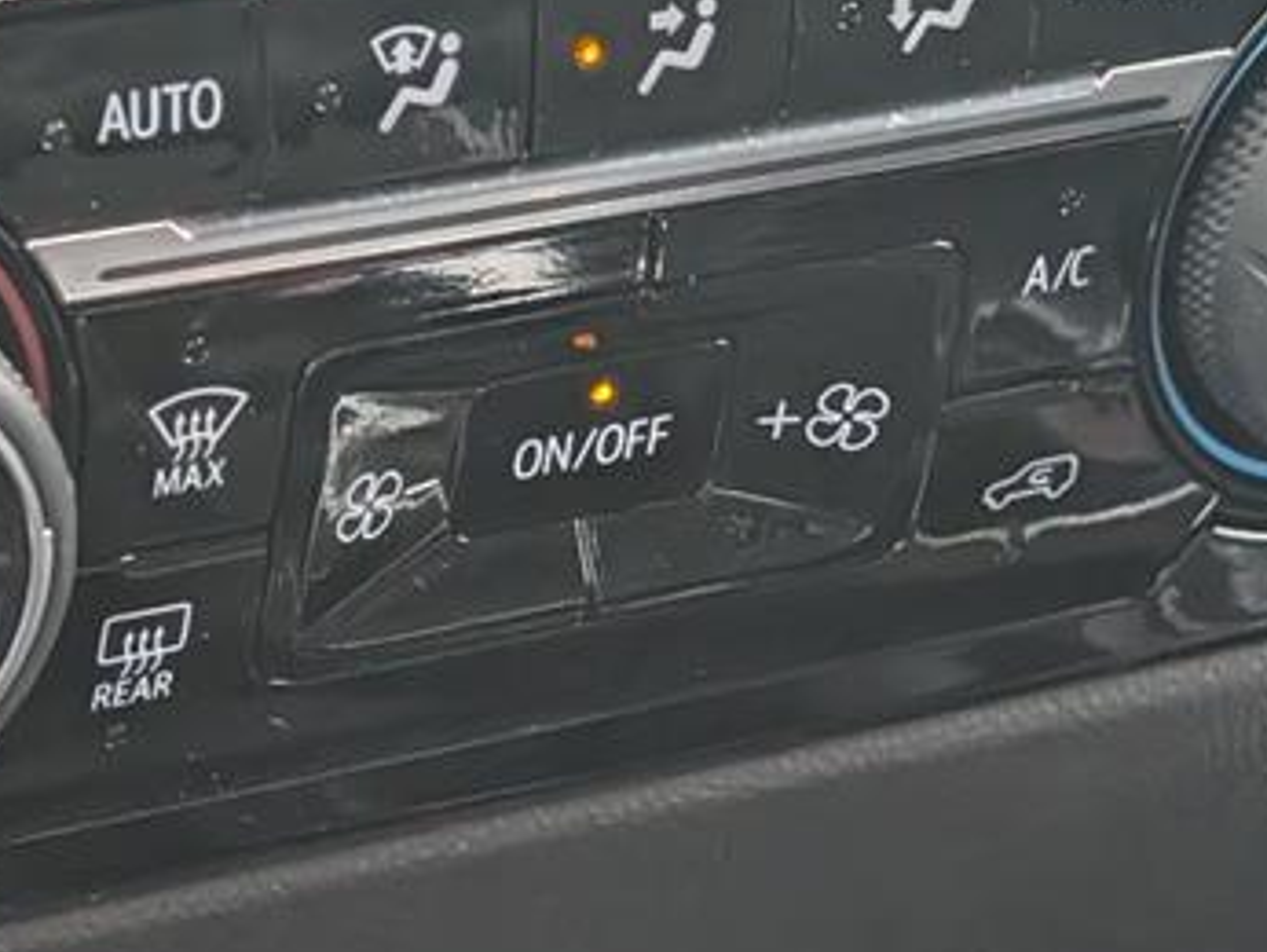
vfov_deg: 10.2
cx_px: 472
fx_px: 5311
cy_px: 304
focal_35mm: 145
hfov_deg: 13.6
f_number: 1.68
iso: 238
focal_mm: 6.9
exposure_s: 1/179
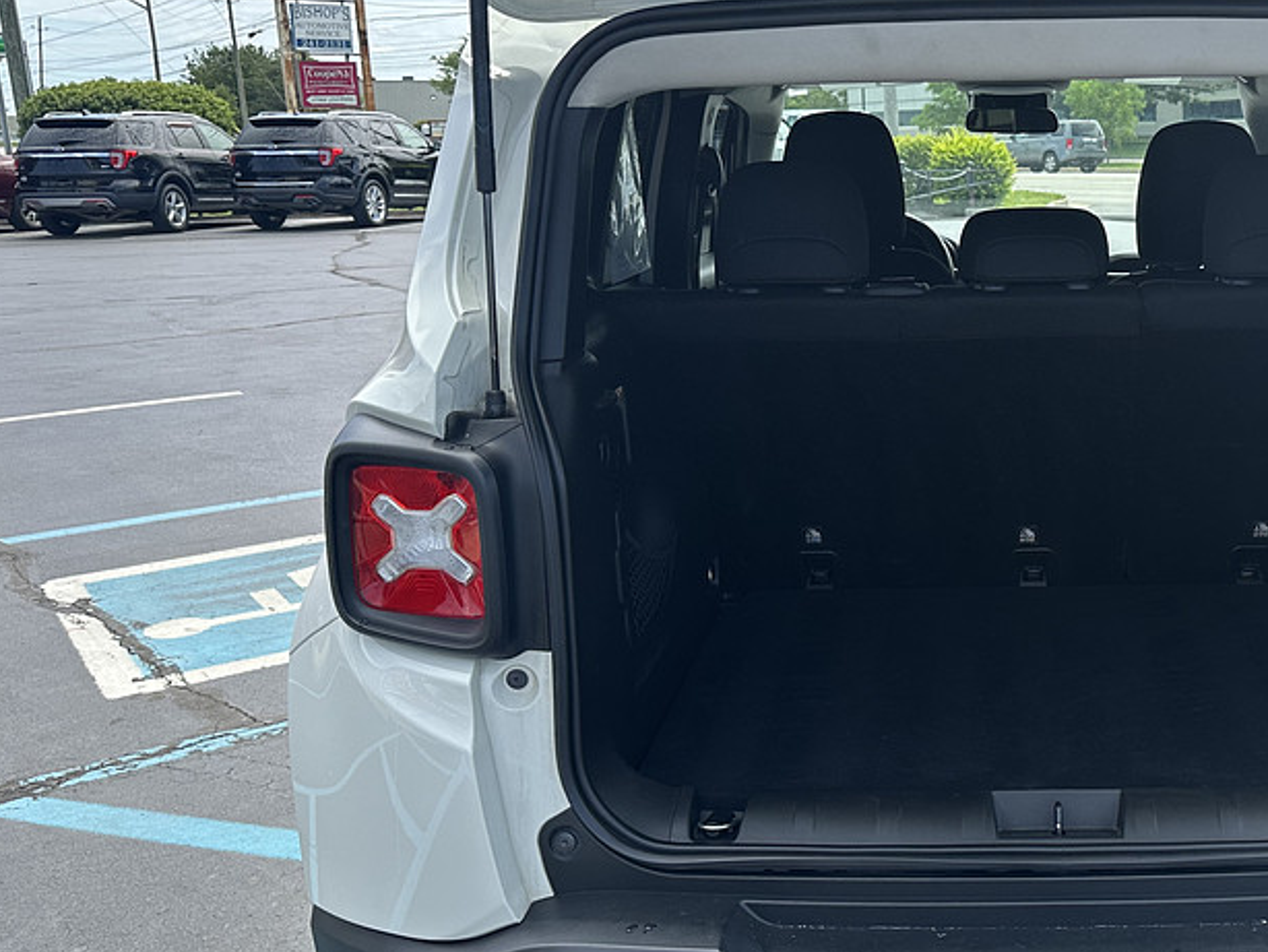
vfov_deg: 36.0
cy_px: 520
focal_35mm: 40
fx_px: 1466
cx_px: 995
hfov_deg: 44.7
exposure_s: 1/1412
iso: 80
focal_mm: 6.86
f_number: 1.78
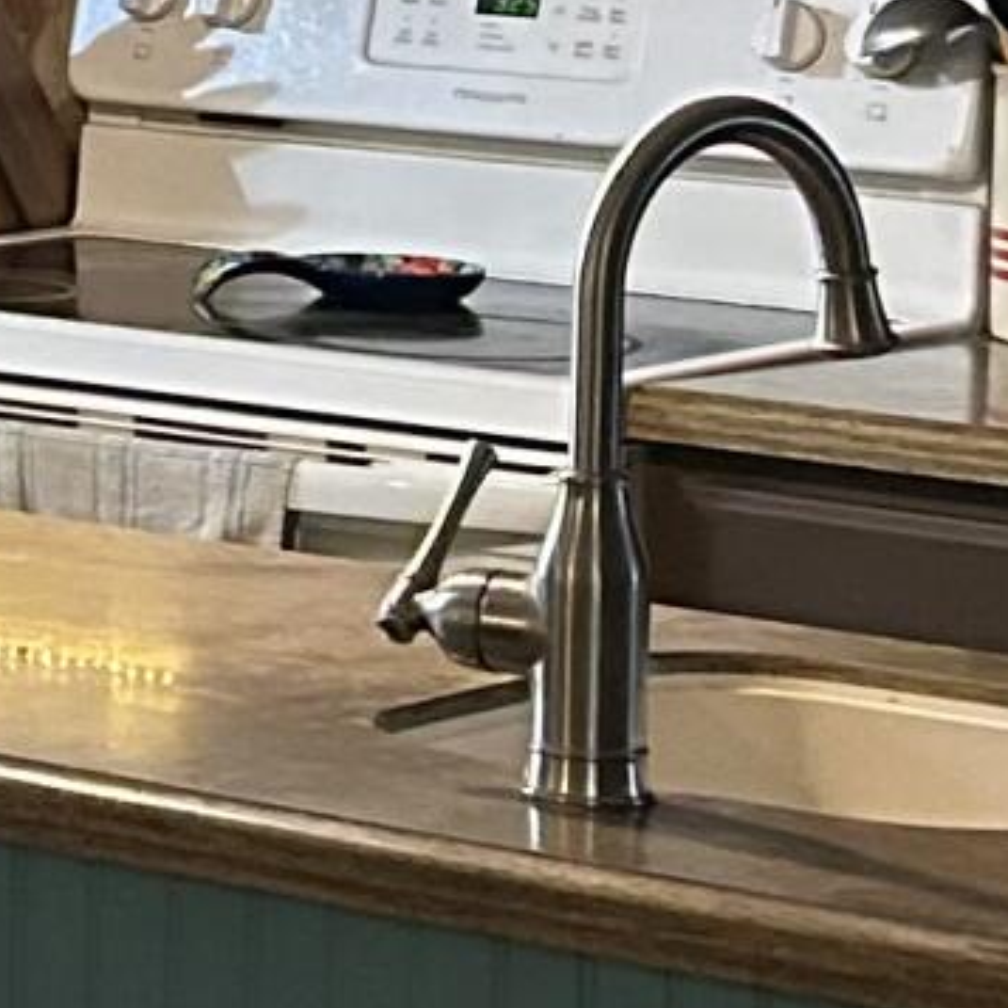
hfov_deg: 8.2
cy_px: -288
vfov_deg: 8.9
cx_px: -1632
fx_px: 6358
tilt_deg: -1.9
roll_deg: -0.3
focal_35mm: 193
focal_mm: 5.7
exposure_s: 1/60
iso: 500
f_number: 1.5
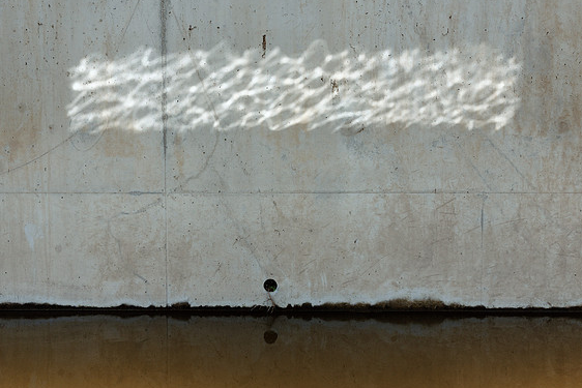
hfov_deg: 58.7
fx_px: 517
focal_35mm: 32
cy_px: 195
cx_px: 292
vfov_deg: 41.1
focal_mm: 11.46
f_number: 4
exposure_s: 1/200
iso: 125
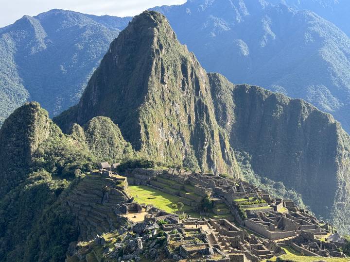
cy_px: 131
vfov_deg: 30.3
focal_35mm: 48
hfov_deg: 39.7
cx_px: 175
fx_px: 485
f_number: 1.78
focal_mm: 6.76
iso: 64
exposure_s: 1/1027
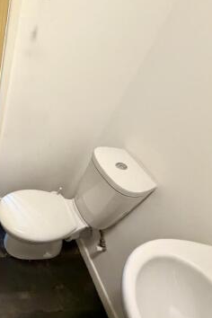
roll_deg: -1.7
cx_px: -33
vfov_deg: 73.7
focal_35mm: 24
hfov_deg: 40.3
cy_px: 163
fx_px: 212
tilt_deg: -43.5
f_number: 2.2
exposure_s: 1/50
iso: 800
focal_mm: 2.22
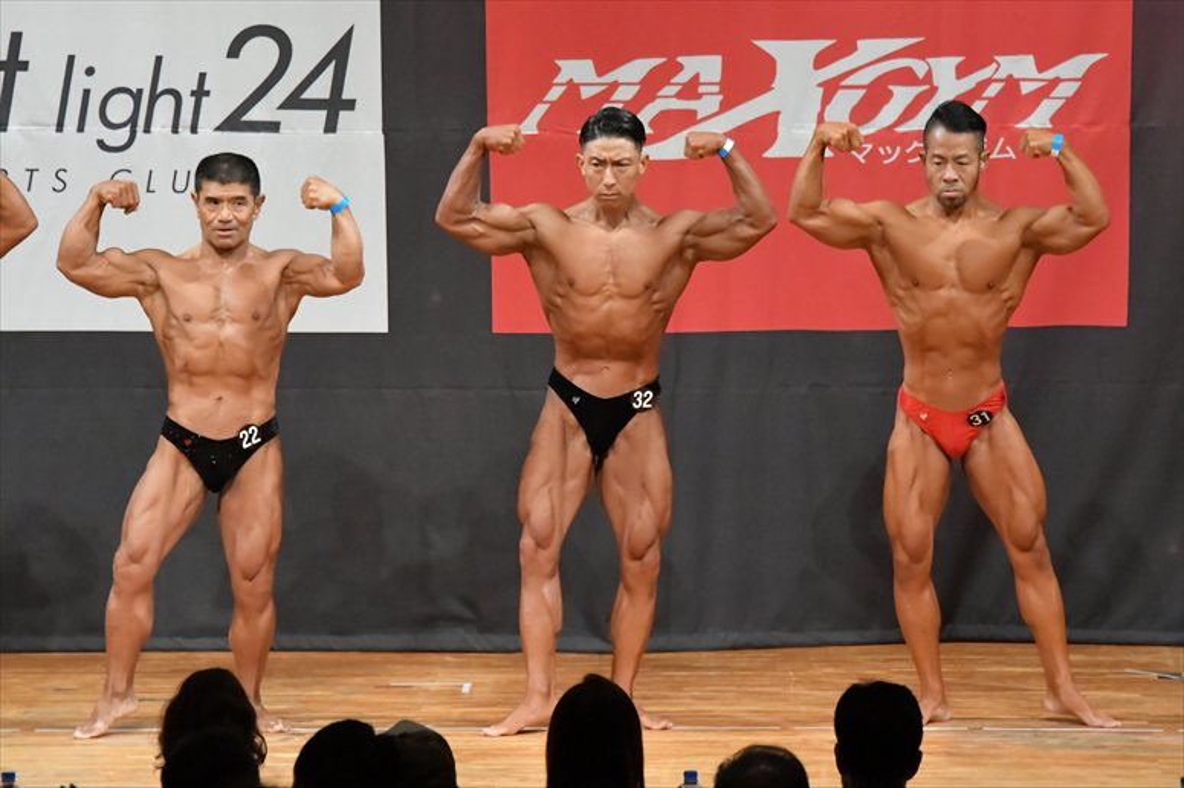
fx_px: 8876
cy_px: 394
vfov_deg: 5.1
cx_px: 592
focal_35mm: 270
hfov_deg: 7.6
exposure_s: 1/400
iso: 10000
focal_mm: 180
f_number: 5.6
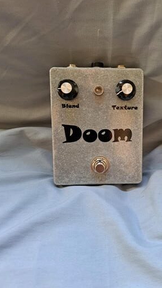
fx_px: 206
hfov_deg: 42.3
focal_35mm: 27
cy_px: 143
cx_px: 108
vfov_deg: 69.9
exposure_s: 1/40
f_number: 1.8
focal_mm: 5.23
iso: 320
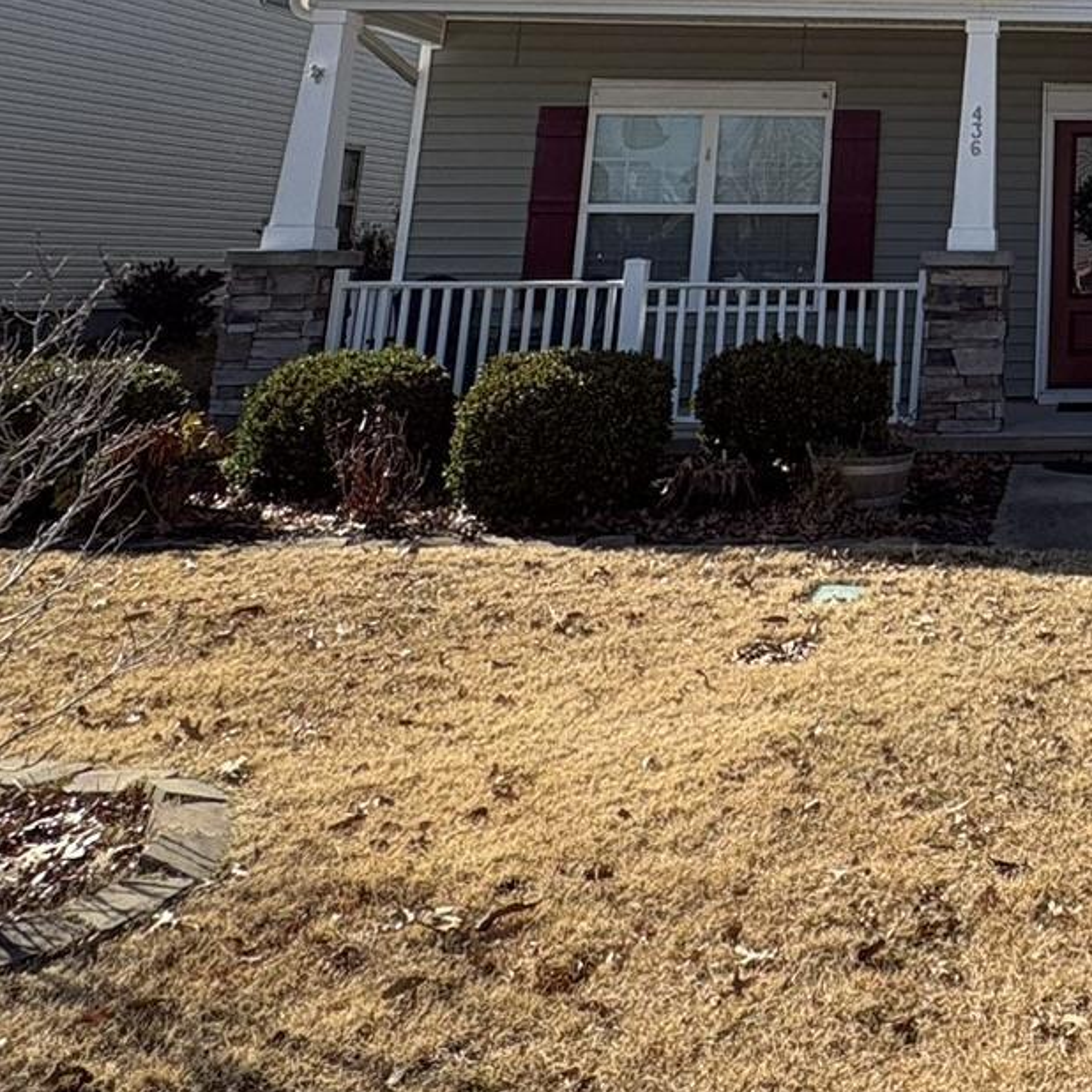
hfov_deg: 34.5
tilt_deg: +13.7
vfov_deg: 35.9
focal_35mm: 41
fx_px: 1463
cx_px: 1242
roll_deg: +0.1
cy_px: -60
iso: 50
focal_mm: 2.22
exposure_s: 1/1256
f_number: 2.2
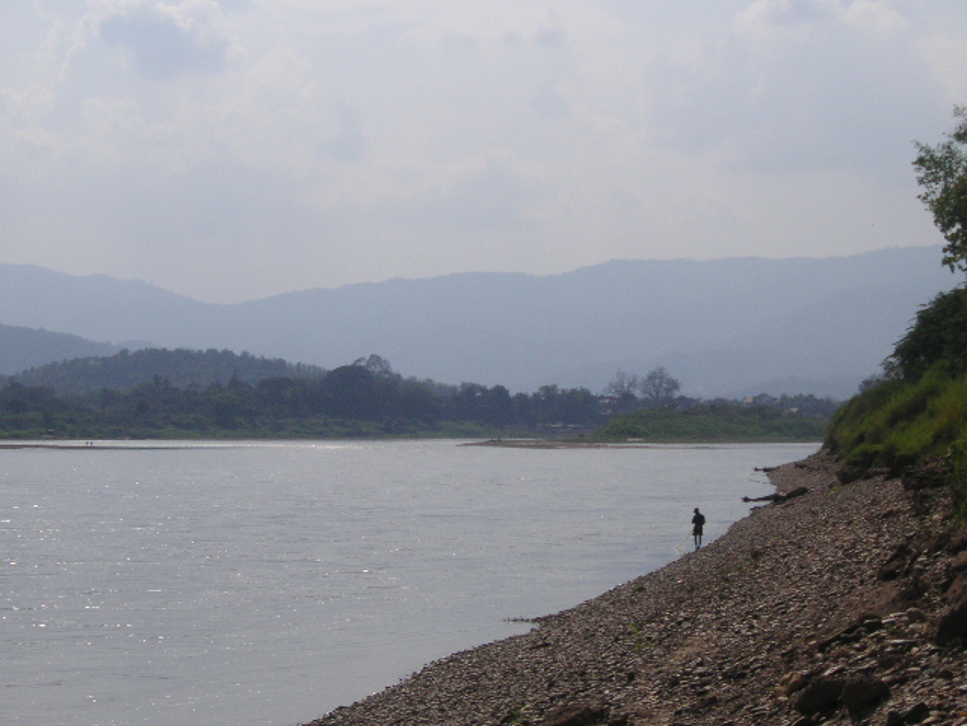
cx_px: 484
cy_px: 363
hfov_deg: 18.7
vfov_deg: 14.1
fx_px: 2933
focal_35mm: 105
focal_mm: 17.1
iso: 50
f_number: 13
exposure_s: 1/180
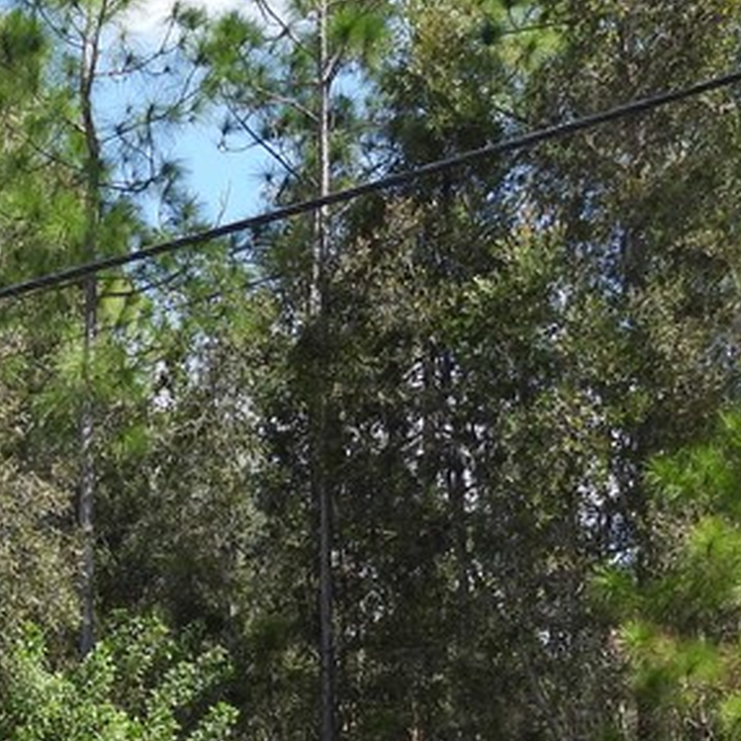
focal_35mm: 95
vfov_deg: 17.6
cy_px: 826
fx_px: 2301
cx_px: 10
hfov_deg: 17.9
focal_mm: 5.4
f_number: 3.2
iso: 100
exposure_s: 1/800
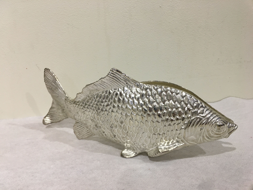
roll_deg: +2.6
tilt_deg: -18.8
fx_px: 212
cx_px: 126
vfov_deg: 48.2
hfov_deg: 61.7
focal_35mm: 29
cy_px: 95
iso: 125
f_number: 2.2
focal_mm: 4.15
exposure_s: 1/33
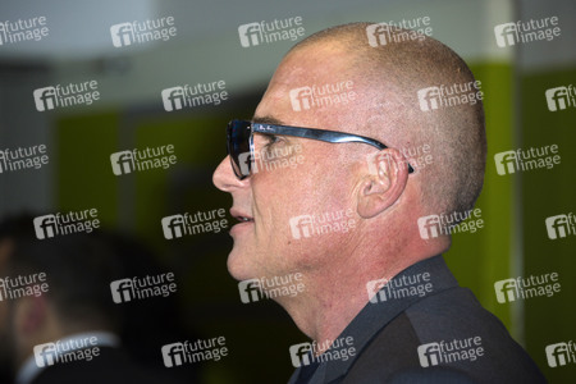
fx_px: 3360
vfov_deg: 6.5
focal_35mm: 210
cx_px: 288
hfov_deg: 9.8
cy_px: 192
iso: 800
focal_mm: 210
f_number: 5.6
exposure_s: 1/200
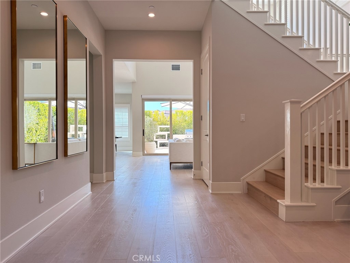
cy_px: 132
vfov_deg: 56.8
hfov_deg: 71.6
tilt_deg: +0.1
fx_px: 243
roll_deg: -0.3
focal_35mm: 24
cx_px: 175
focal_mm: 6.76
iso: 160
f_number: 1.78
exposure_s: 1/240
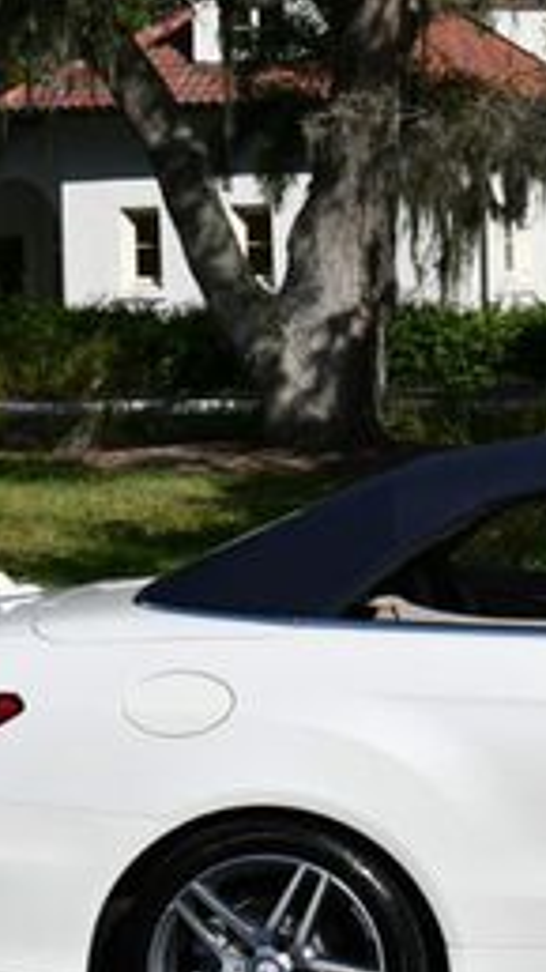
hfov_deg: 9.0
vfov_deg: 16.5
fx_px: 3348
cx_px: 896
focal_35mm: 130
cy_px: 435
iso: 100
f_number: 10
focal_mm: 25
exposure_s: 1/400
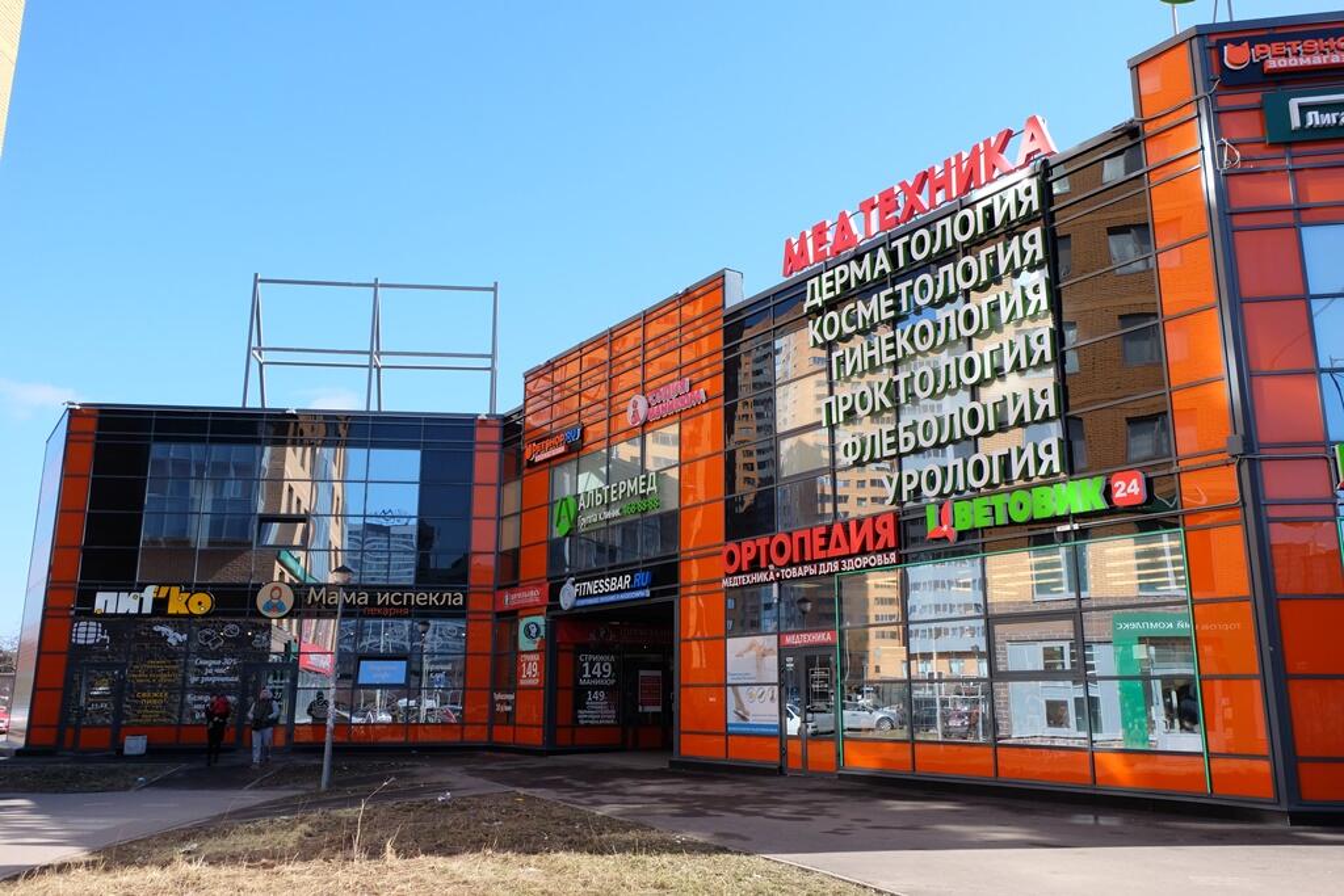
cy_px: 448
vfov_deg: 45.0
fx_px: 1083
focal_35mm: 29
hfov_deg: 63.7
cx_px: 672
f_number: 7.1
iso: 400
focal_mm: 19.2
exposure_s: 1/400
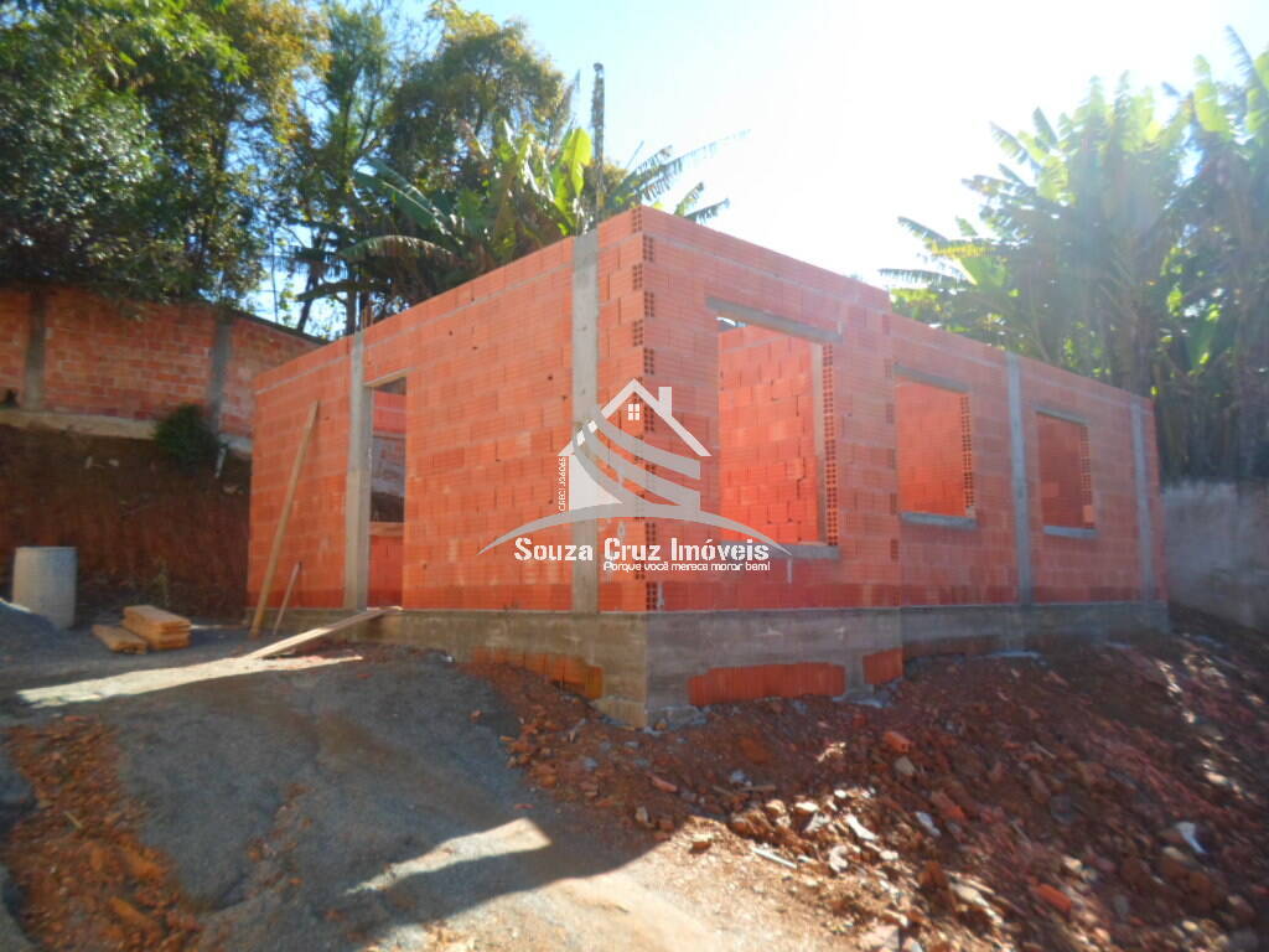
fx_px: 916
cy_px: 476
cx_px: 634
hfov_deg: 69.4
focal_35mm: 25
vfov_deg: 54.9
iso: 80
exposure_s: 1/500
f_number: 2.5
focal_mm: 4.5
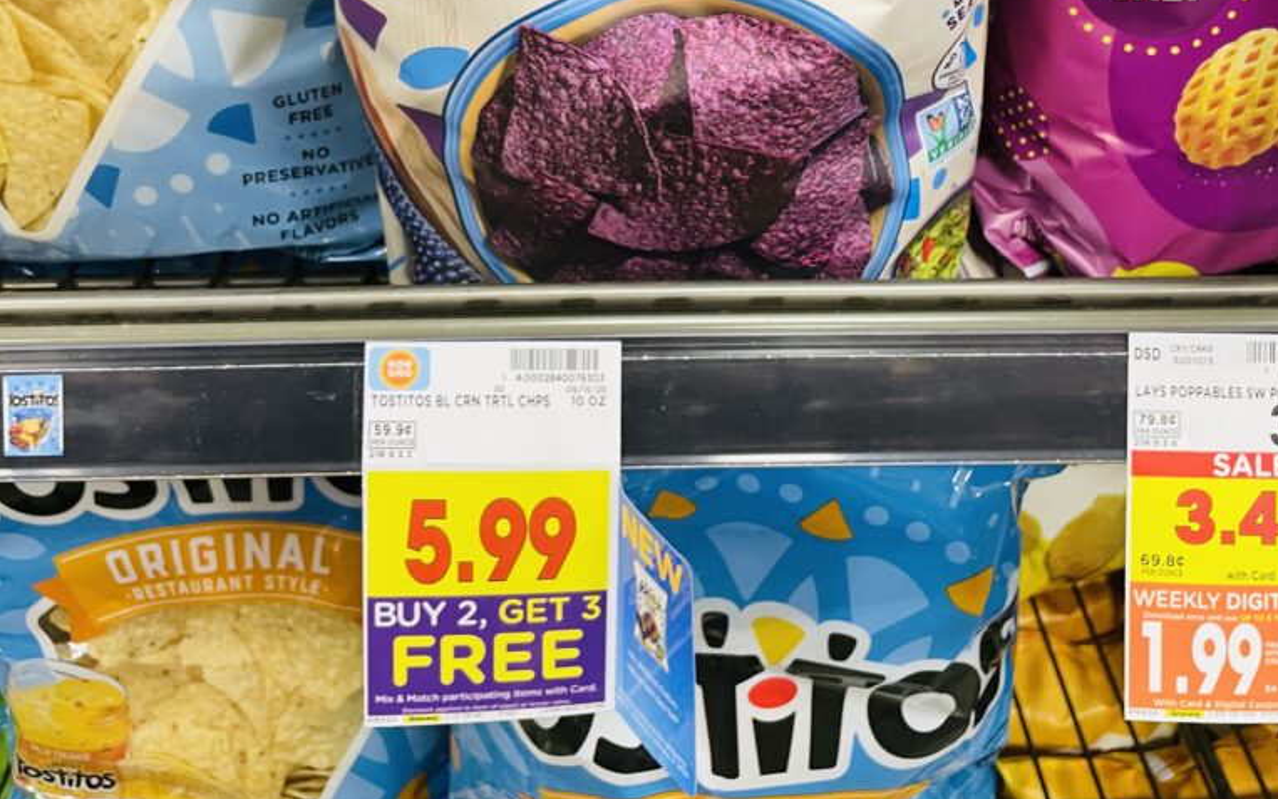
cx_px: 642
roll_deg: +1.8
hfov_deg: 52.7
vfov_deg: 32.1
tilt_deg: -25.9
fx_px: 1289
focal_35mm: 37
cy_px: 28
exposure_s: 1/60
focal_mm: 4.2
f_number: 1.6
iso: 160
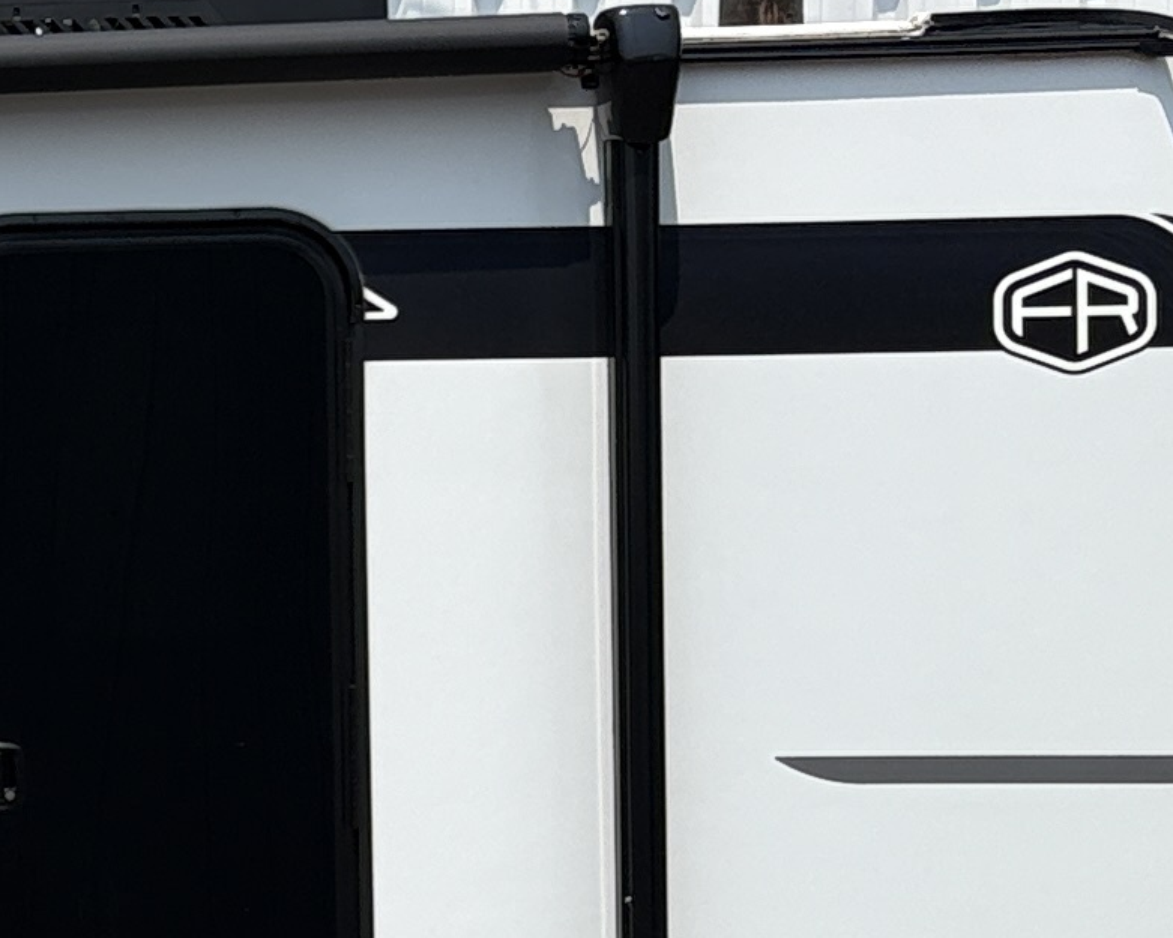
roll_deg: +0.9
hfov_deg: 12.6
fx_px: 4548
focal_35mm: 131
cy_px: 857
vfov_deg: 11.7
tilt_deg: -1.7
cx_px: -1275
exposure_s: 1/6993
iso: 50
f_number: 1.6
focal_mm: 5.96
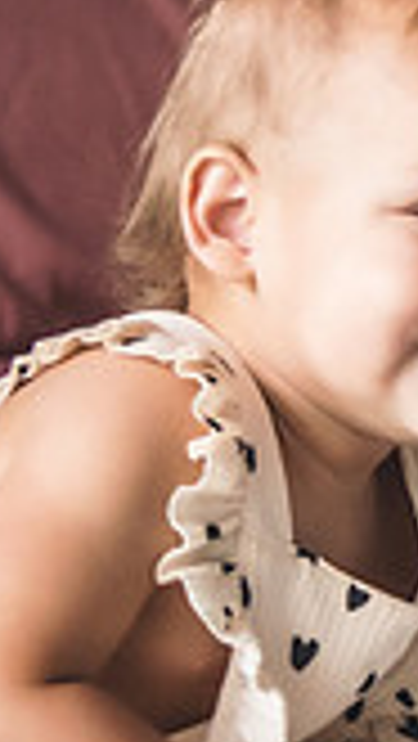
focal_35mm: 206
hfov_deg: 5.7
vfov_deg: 10.5
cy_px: 420
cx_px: 1054
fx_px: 4053
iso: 1600
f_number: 2.8
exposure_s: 1/125
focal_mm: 50
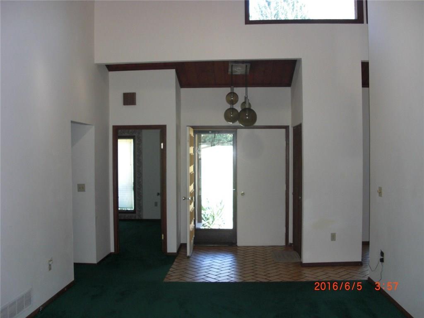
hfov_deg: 51.4
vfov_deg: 39.7
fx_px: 441
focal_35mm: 36
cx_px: 212
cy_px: 159
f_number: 2.8
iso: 200
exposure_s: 1/100
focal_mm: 6.3
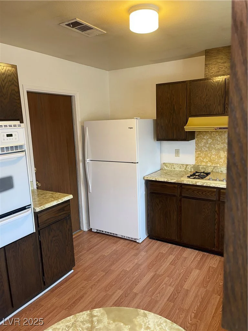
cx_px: 124
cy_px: 166
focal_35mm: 25
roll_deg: +2.6
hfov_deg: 54.9
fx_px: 239
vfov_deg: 69.4
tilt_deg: -9.0
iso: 125
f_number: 1.6
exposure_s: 1/60
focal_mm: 5.1
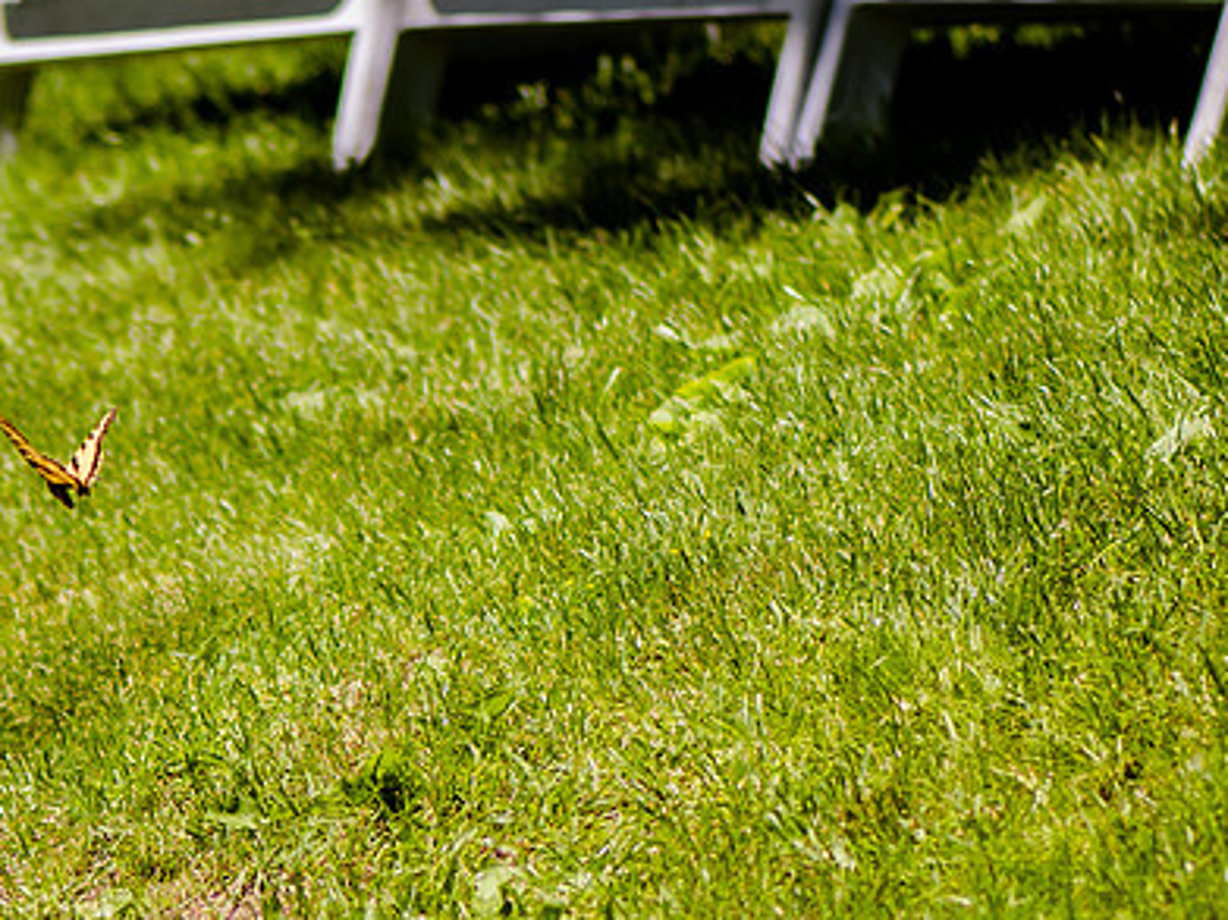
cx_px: 302
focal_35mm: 344
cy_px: 1156
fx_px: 12200
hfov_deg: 5.8
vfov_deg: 4.3
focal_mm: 105
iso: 125
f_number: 3.5
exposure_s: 1/1600
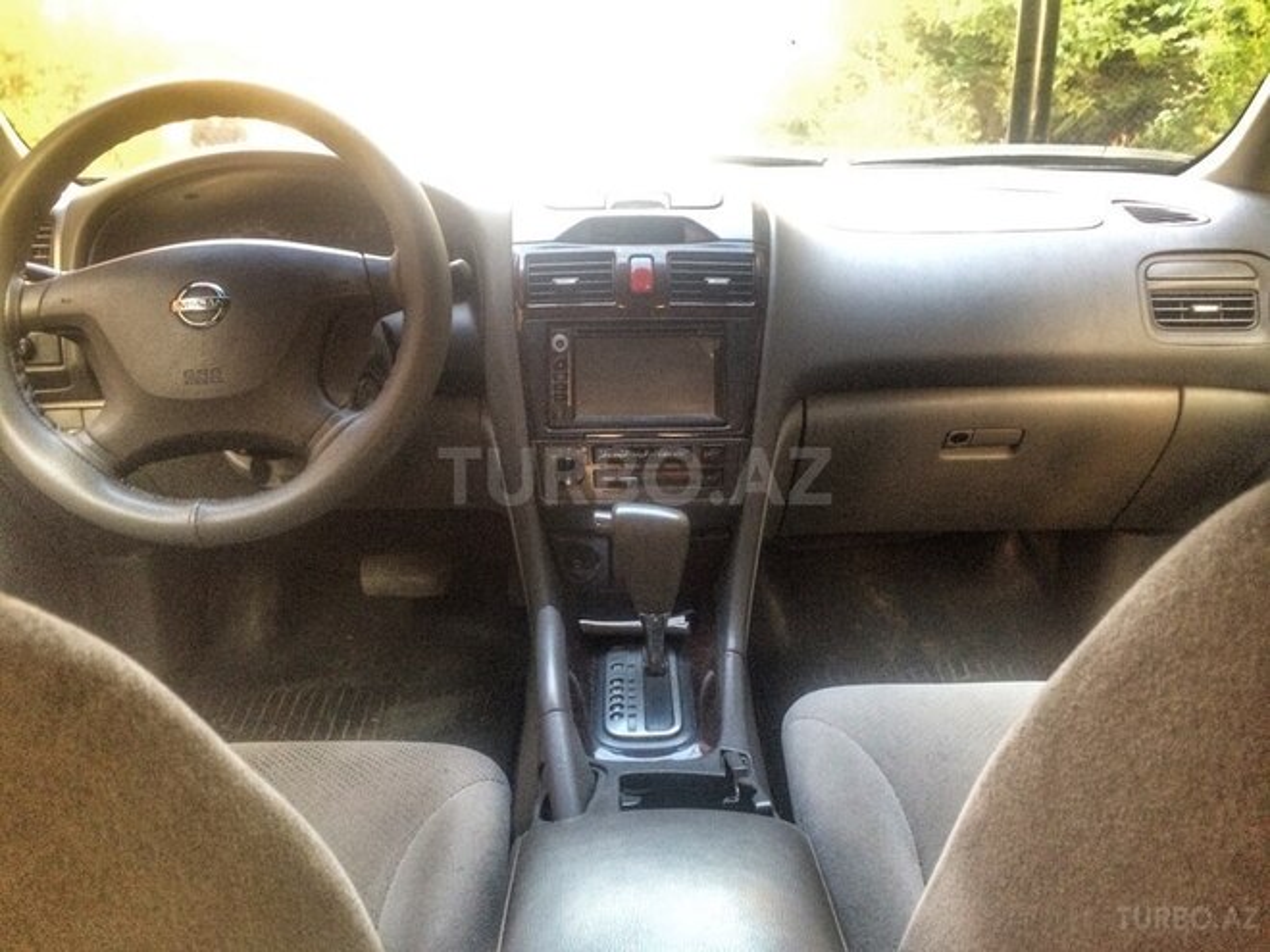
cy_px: 476
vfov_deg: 48.2
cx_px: 635
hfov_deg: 61.7
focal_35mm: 29
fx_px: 1064
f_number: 2.2
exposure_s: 1/33
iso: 250
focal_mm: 4.15
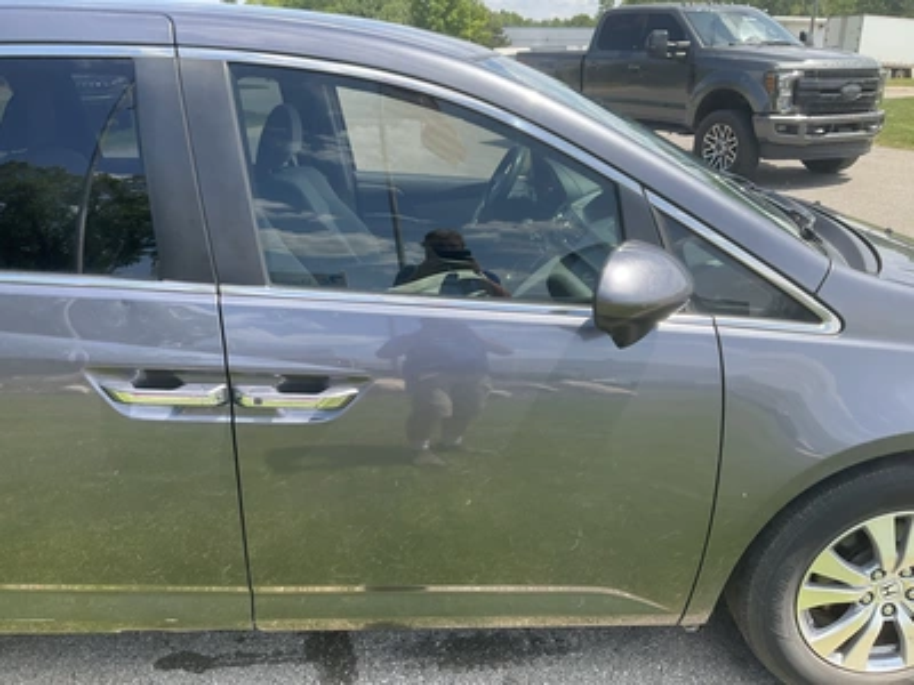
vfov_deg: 48.2
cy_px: 342
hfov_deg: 61.7
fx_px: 766
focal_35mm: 29
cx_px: 457
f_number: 1.8
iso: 25
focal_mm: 3
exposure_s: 1/613
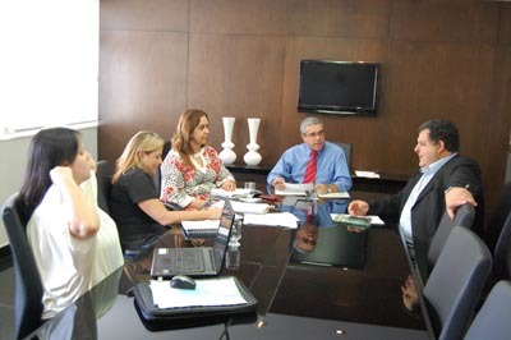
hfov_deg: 49.6
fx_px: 553
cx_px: 256
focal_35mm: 39
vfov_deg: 34.2
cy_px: 170
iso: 1600
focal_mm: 26
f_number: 5
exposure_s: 1/50
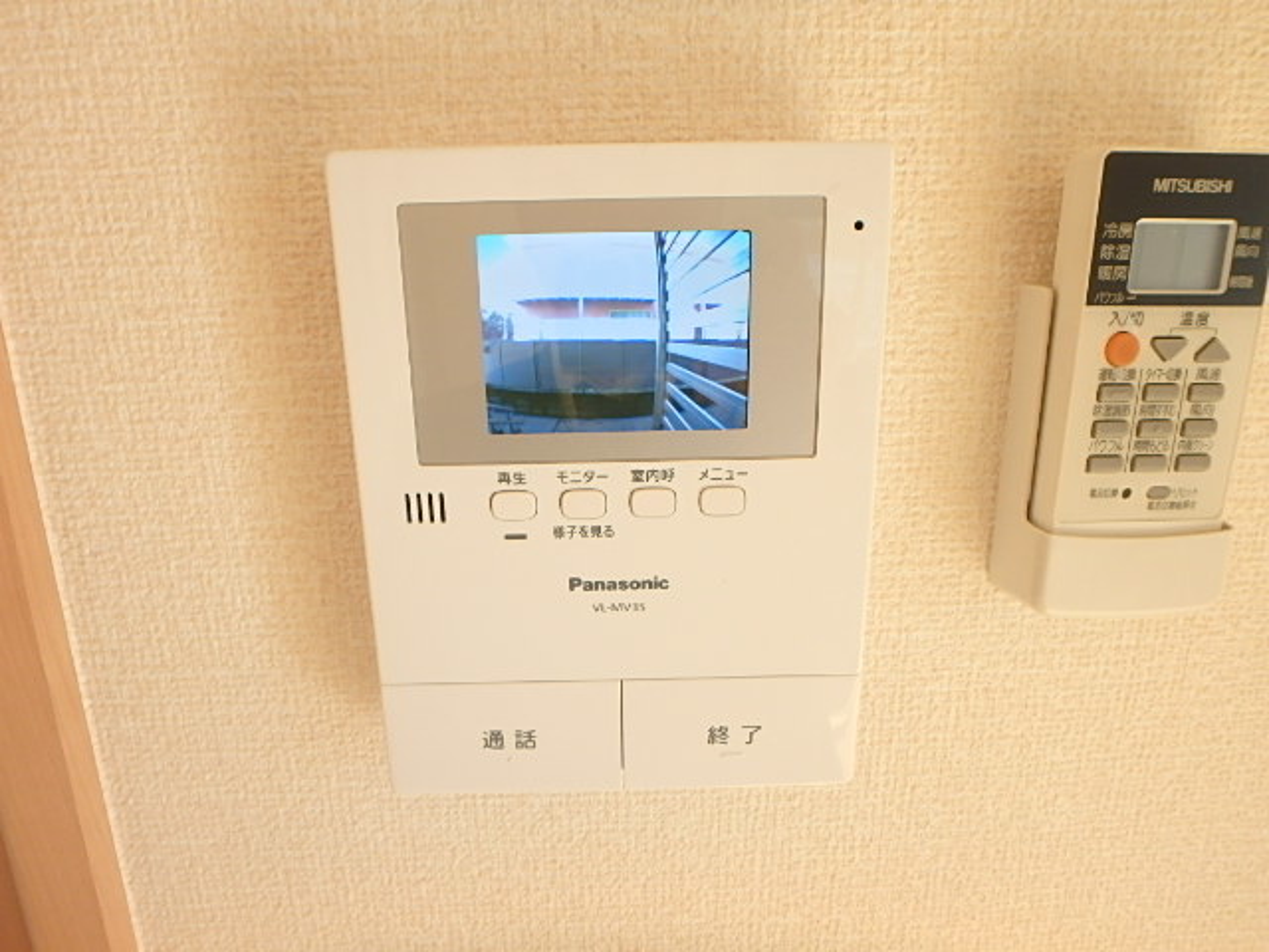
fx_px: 770
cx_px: 634
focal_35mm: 21
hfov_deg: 79.0
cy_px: 476
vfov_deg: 63.4
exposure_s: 1/60
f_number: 3.5
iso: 125
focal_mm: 3.7
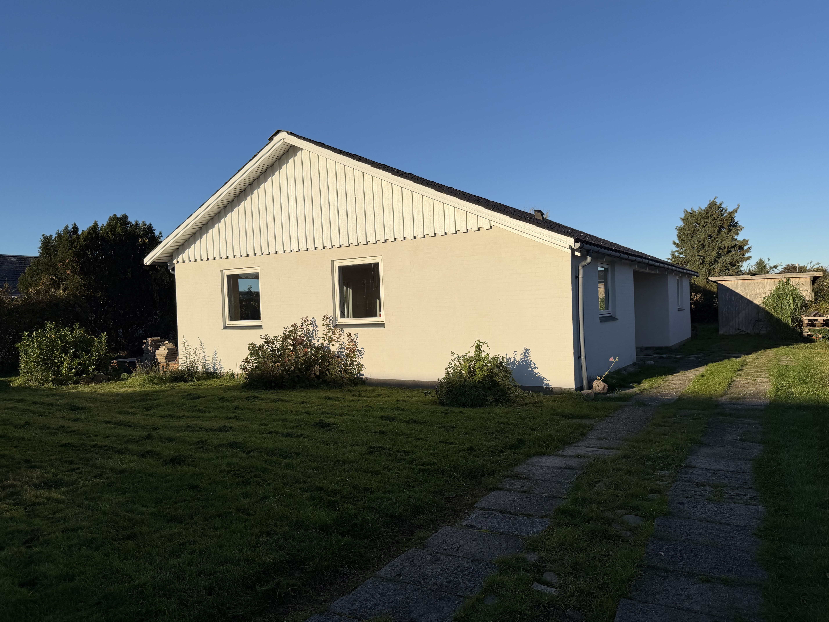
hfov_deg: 71.6
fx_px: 575
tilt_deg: -0.3
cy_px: 311
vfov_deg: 56.8
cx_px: 414
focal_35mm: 24
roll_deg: +2.1
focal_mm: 6.76
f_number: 1.78
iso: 80
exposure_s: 1/8130
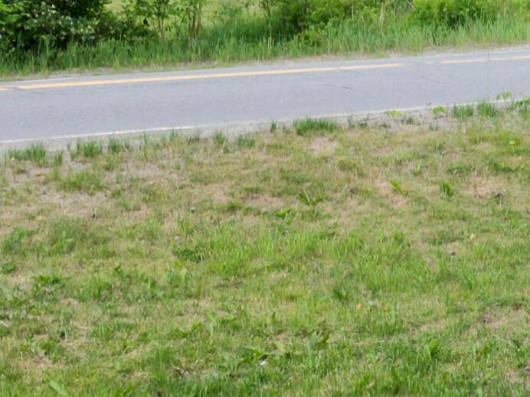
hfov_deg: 16.8
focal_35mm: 104
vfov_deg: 14.0
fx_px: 1592
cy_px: 7
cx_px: 842
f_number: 1.7
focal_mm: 6.72
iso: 100
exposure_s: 1/1000
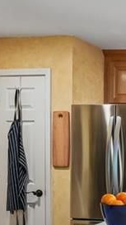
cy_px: 155
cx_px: 292
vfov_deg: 37.3
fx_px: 328
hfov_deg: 14.8
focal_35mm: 55
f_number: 8
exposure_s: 1/10
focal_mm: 14
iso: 320
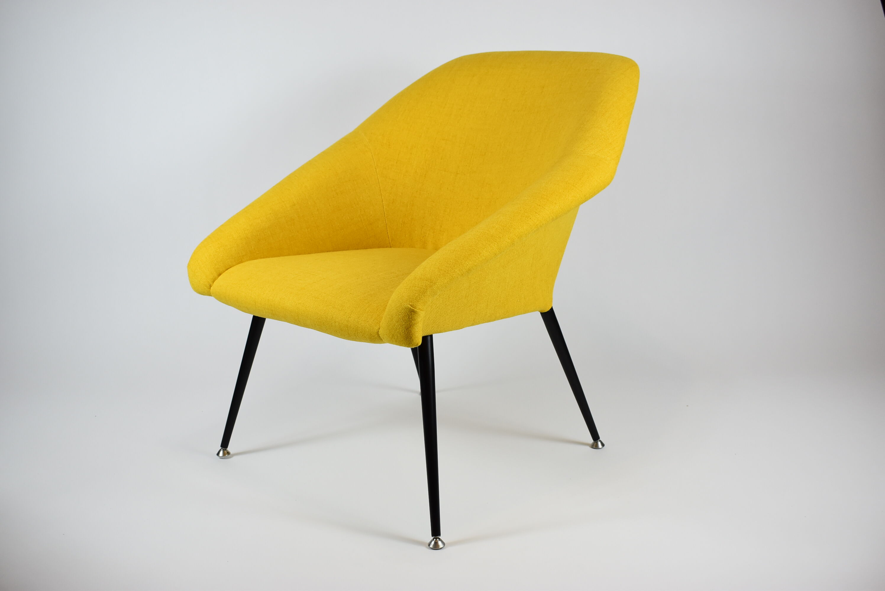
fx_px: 1033
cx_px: 442
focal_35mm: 42
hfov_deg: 46.4
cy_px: 296
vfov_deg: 31.9
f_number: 5.6
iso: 560
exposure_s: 1/125
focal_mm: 28
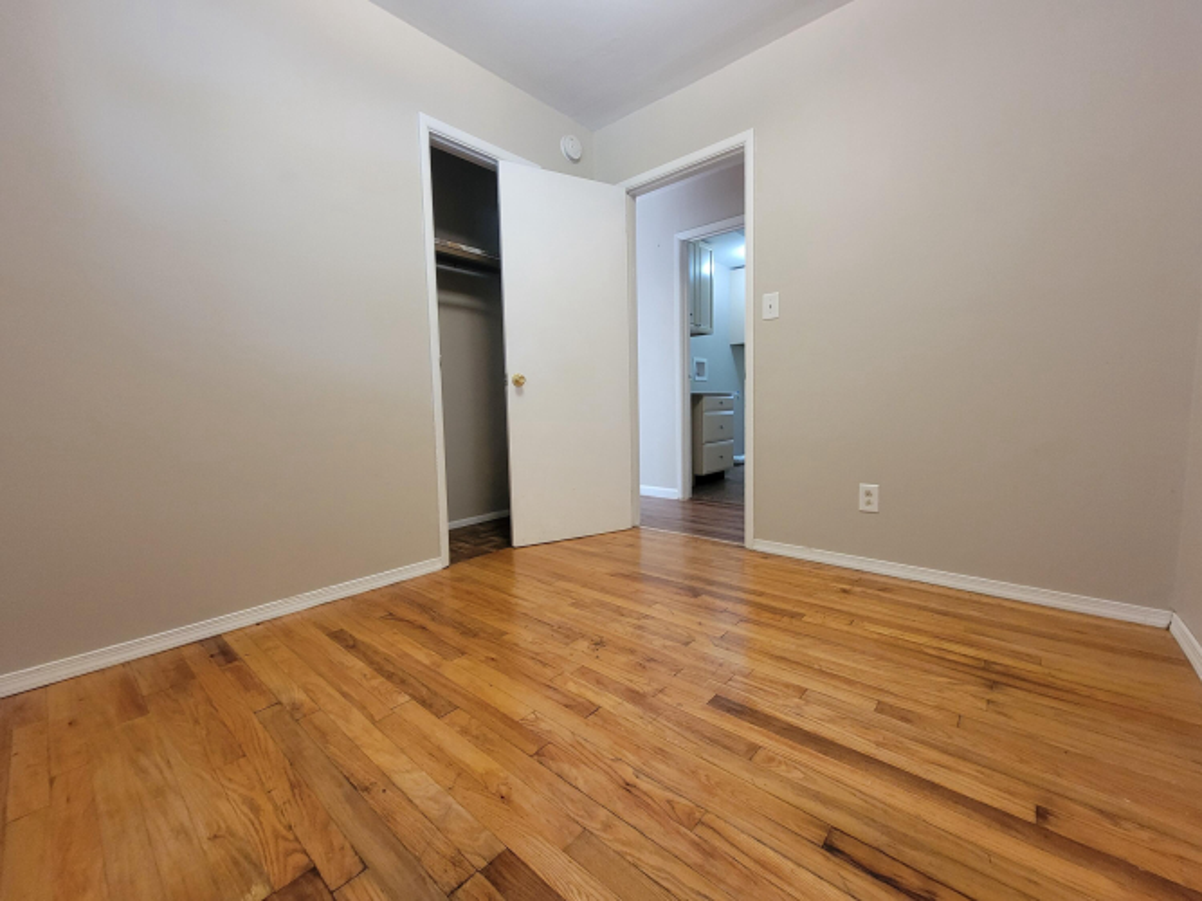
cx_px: 601
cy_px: 450
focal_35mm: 13
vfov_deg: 89.9
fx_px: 451
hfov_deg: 106.2
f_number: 2.2
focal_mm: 2.2
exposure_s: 1/60
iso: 400
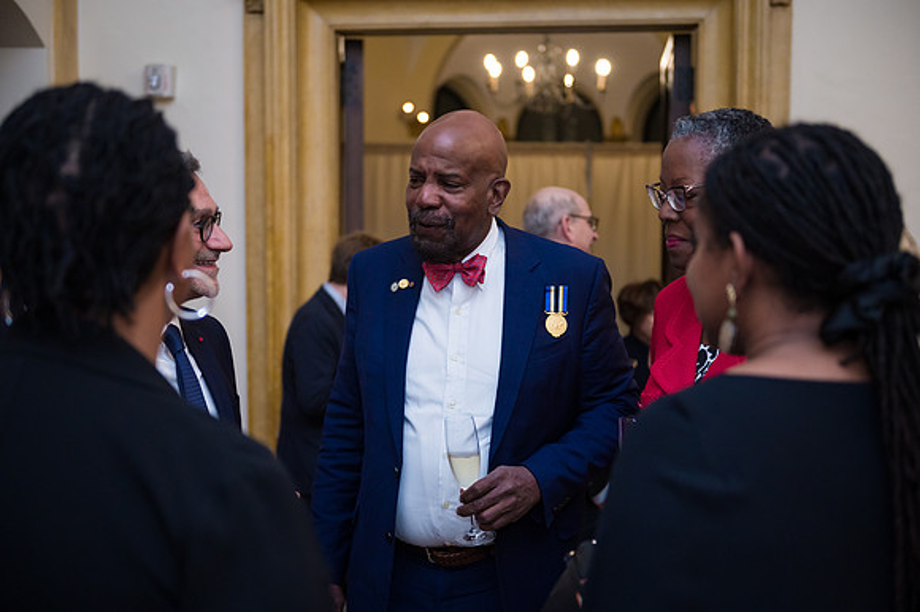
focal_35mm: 48
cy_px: 306
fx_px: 1238
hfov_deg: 40.8
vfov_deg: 27.8
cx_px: 460
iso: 1600
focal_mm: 48
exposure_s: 1/200
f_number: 3.2
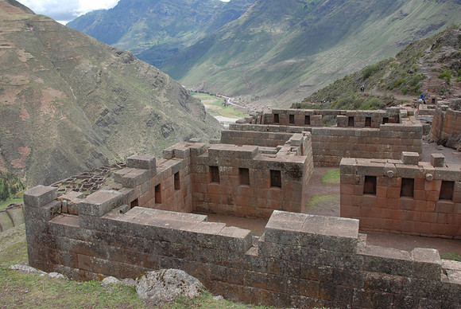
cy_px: 154
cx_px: 230
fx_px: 385
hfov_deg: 61.9
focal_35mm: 30
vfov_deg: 43.7
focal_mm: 20
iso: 400
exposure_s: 1/80
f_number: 18
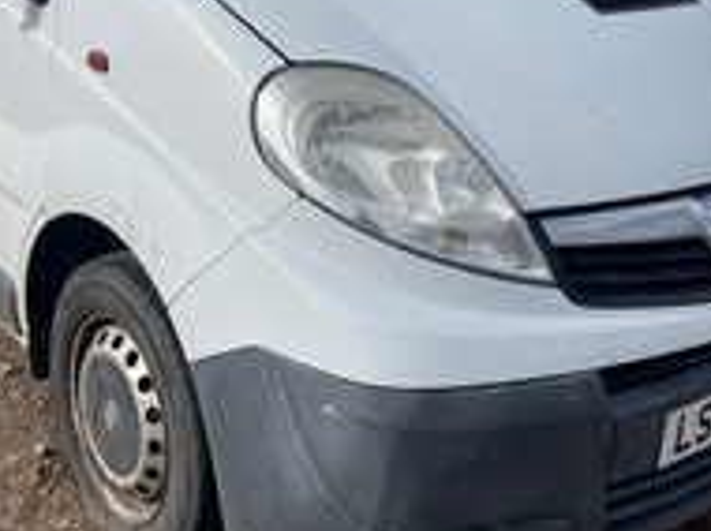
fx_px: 985
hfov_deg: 39.4
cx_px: 254
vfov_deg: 29.8
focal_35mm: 48
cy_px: 142
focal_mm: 4.2
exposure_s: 1/6897
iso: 32
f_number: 1.6
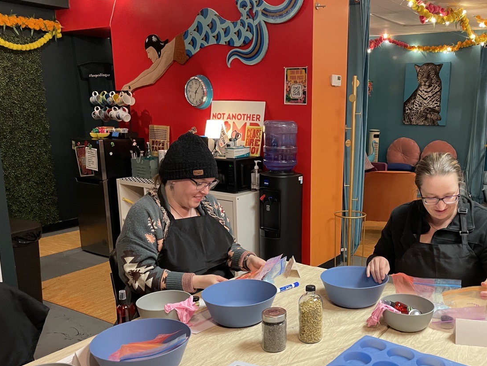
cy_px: 229
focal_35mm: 34
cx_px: 317
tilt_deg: -12.4
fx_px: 478
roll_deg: -0.7
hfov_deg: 53.1
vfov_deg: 41.5
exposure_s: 1/60
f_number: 1.6
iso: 200
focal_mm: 4.2
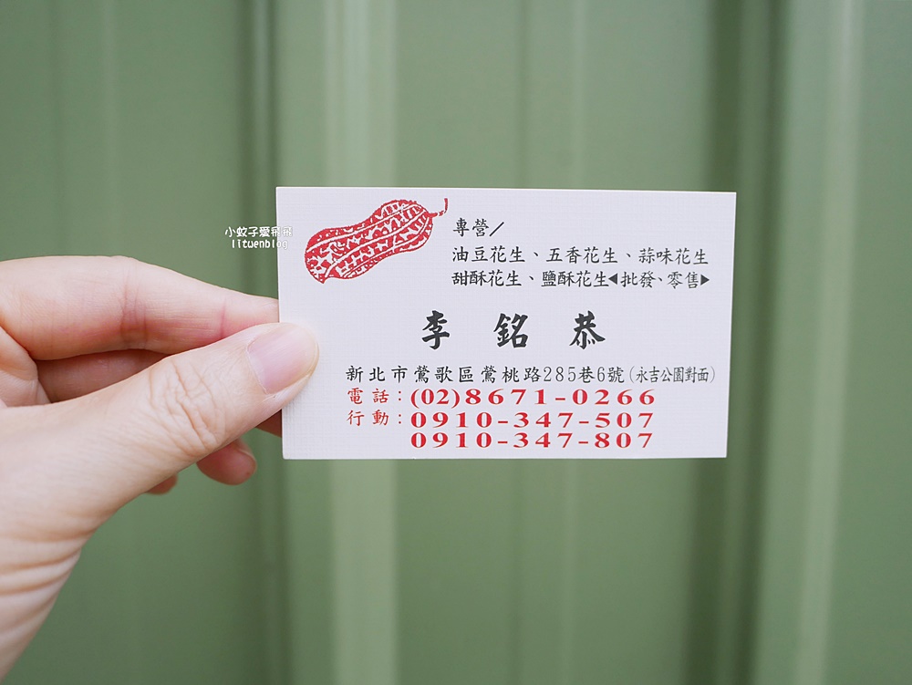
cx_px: 456
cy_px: 342
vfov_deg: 49.8
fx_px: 738
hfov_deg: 63.4
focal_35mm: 28
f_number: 3.2
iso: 200
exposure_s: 1/800
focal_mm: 14
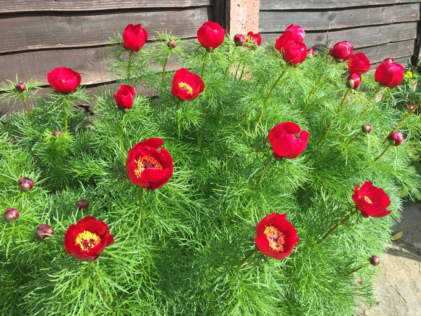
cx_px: 210
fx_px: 353
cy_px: 158
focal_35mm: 29
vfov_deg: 48.2
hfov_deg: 61.7
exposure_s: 1/465
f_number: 2.2
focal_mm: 4.15
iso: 32
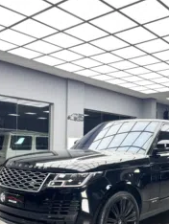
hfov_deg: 34.6
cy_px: 135
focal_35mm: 41
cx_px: 122
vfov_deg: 45.5
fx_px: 266
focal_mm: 6.76
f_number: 1.78
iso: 64
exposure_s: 1/100
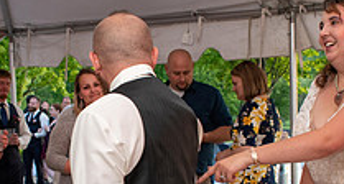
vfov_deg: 12.0
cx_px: 133
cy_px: 160
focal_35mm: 97
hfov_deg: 22.2
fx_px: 875
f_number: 4.5
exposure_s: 1/100
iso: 800
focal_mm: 22
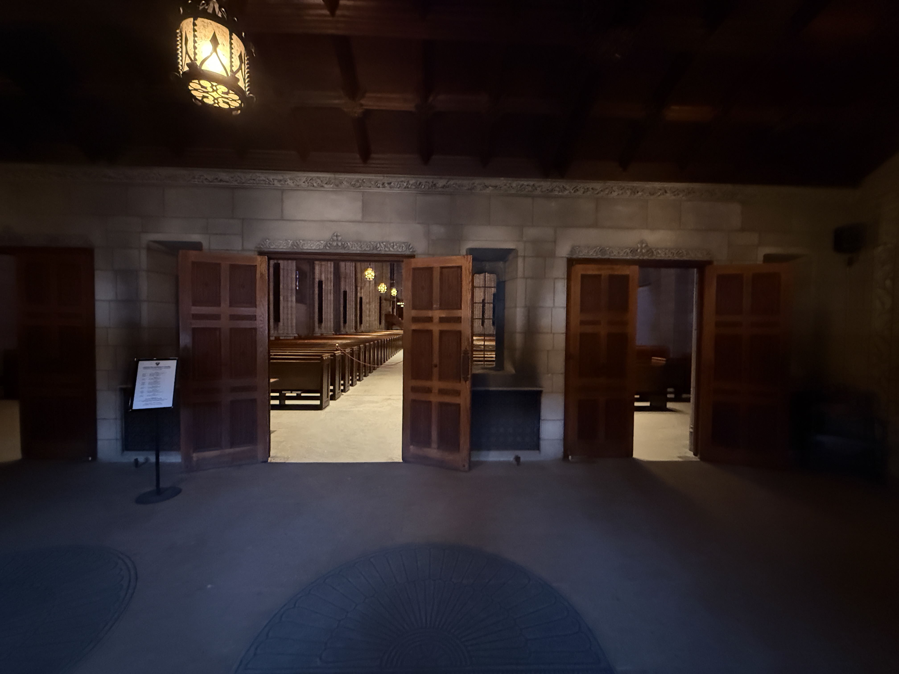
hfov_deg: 102.1
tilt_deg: -1.5
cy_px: 337
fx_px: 364
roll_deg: -0.2
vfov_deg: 85.7
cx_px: 450
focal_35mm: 14
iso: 1600
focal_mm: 2.22
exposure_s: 1/30
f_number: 2.2
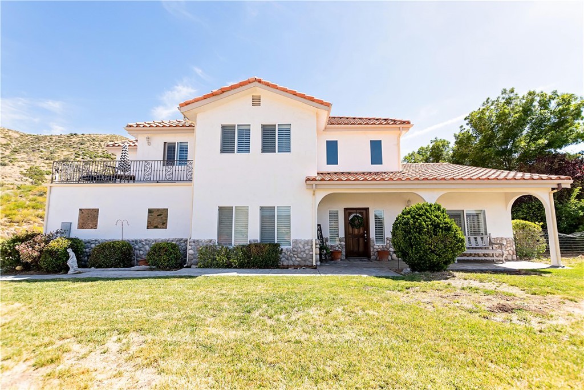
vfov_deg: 77.3
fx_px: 243
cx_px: 292
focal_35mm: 15
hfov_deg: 100.4
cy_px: 195
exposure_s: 1/1000
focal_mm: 10
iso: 500
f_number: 5.6
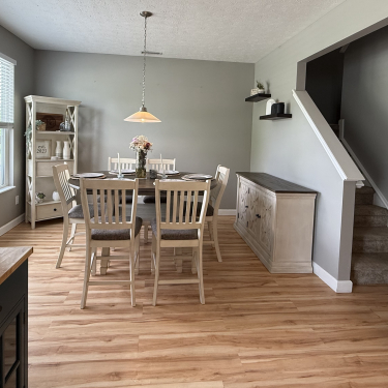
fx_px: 279
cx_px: 184
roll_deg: -1.9
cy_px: 149
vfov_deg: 68.7
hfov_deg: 69.6
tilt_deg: -3.1
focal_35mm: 22
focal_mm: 2.22
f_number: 2.2
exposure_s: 1/120
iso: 200
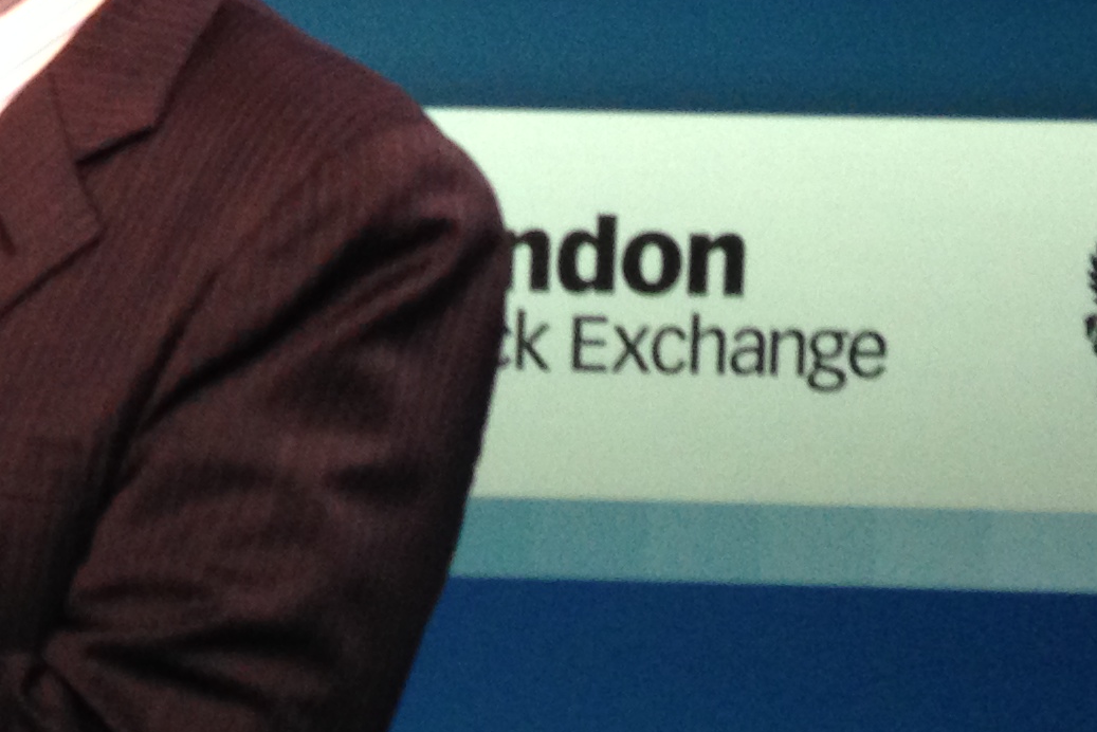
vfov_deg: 12.6
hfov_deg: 18.2
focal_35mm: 108
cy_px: 61
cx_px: -102
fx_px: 3292
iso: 125
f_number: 2.4
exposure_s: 1/20
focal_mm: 4.12
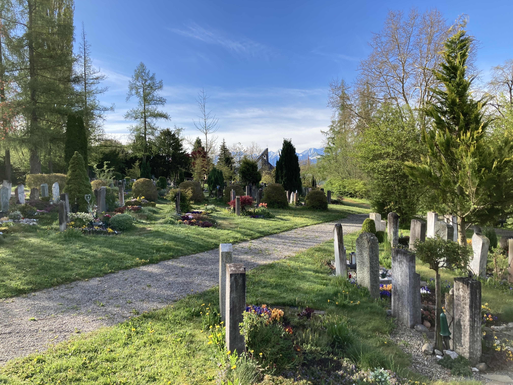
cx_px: 256
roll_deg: +1.7
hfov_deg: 63.4
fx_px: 415
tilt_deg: -1.6
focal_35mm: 28
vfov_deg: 49.7
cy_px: 192
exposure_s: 1/1333
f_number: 1.8
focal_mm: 3.99
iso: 20
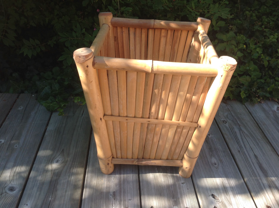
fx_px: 282
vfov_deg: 40.6
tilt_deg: -33.3
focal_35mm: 35
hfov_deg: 52.7
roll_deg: -4.5
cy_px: 104
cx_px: 140
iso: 50
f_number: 2.4
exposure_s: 1/282
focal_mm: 4.28
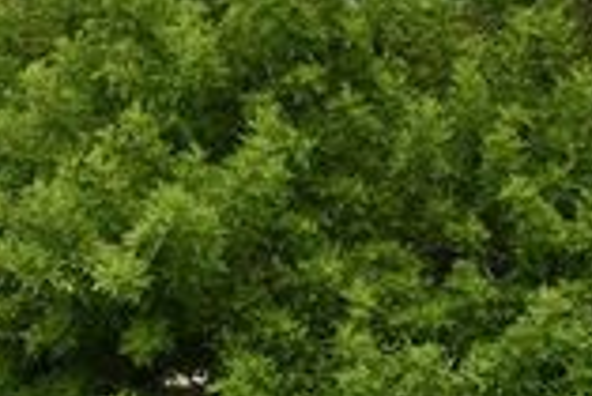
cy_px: 437
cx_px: 863
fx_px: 3753
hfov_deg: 8.8
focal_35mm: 228
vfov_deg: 6.0
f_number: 8
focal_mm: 28
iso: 100
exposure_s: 1/250
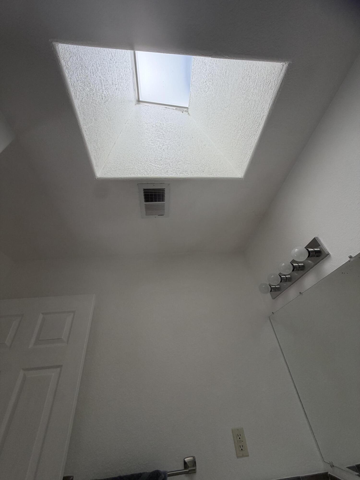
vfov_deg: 102.1
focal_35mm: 14
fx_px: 194
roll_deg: +8.1
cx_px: 180
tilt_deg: +38.2
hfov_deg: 85.7
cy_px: 240
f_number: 2.2
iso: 50
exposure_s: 1/147
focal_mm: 2.22
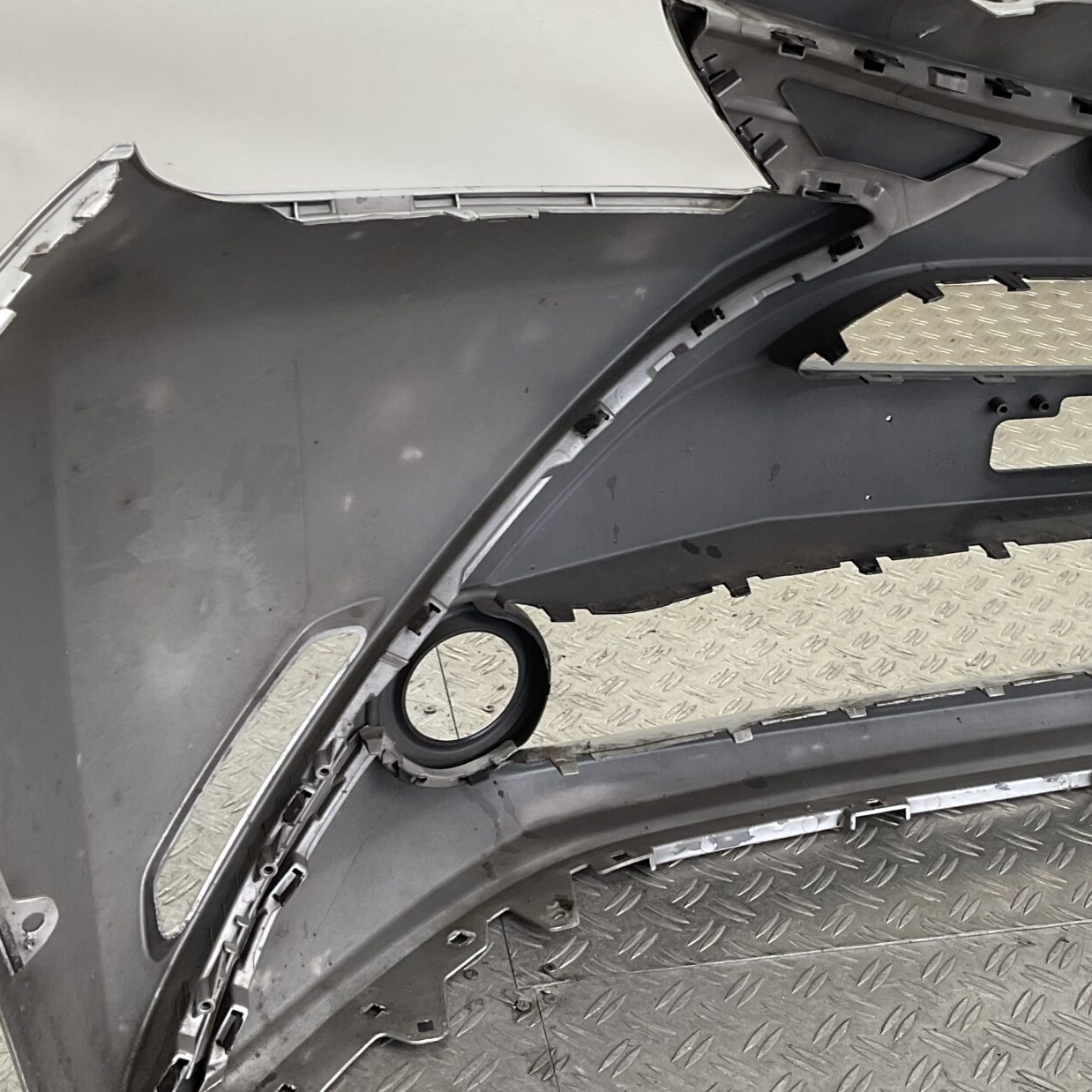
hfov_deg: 31.7
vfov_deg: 32.2
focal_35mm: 53
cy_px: 527
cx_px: 801
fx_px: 1892
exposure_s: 1/120
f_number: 1.8
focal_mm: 3
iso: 25
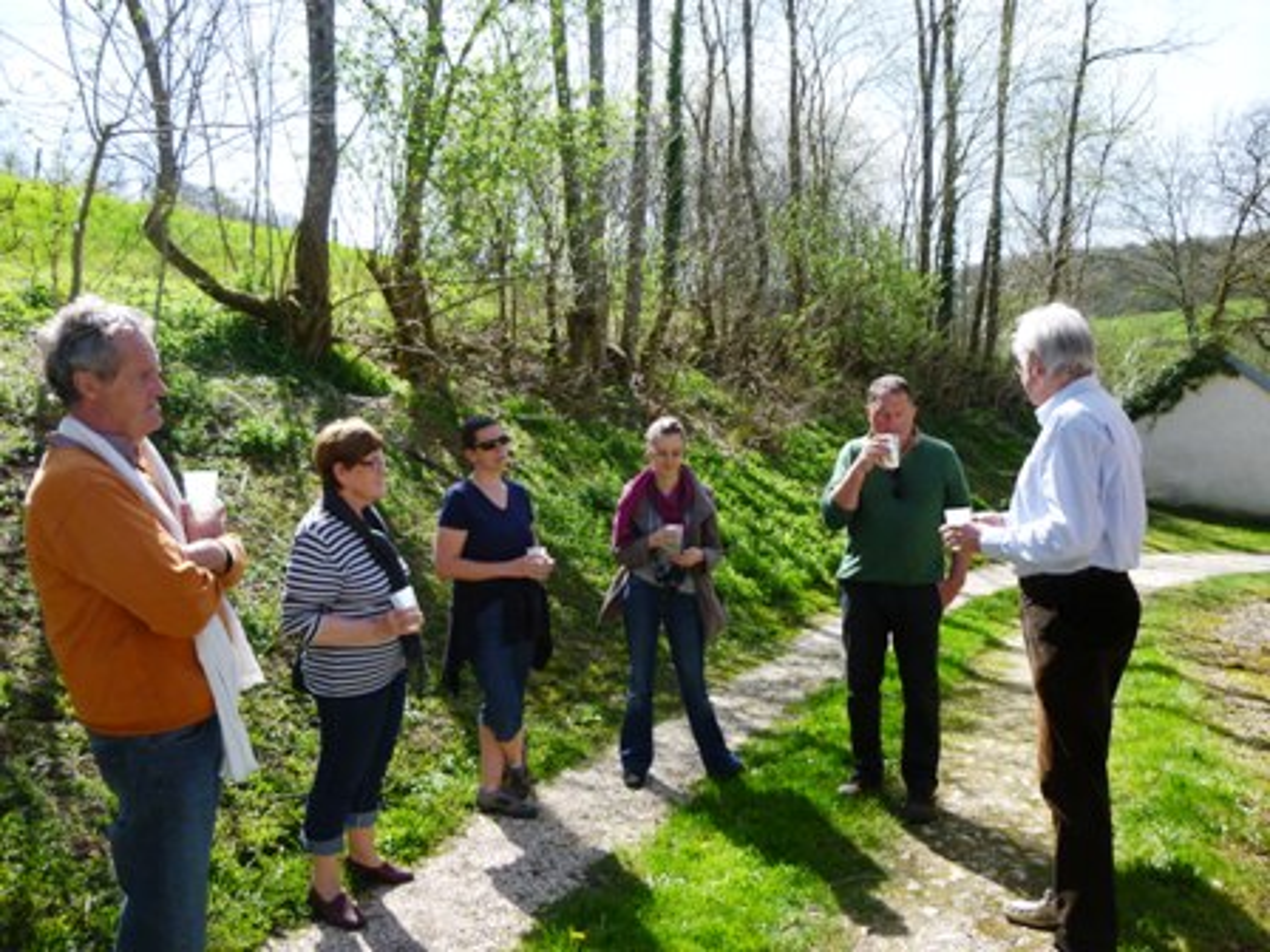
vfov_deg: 48.2
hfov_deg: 61.7
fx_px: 1064
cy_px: 476
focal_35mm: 29
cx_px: 635
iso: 100
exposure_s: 1/320
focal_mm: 5.2
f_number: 3.3
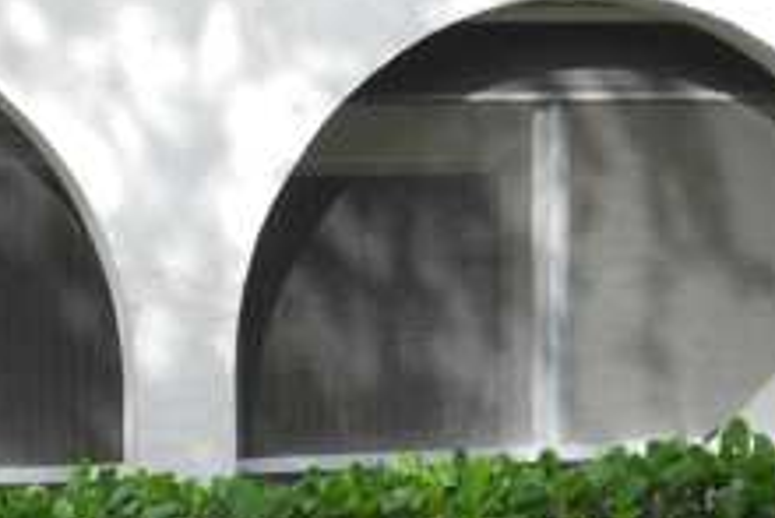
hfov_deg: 18.8
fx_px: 2283
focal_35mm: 106
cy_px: 585
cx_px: 39
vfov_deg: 12.7
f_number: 2.7
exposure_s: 1/500
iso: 80
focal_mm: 5
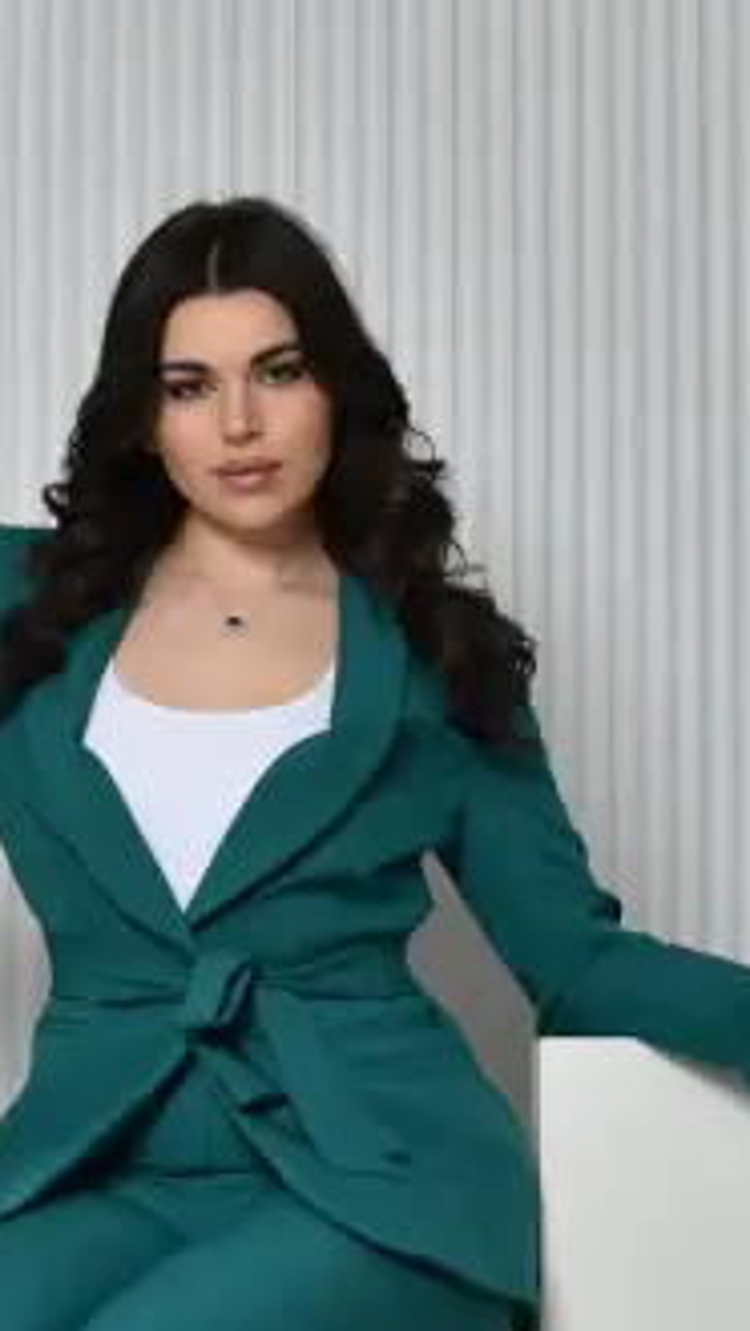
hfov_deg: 9.1
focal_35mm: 133
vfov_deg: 16.0
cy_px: 1061
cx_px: 230
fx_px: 4704
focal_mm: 35
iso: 100
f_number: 4
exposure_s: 1/200
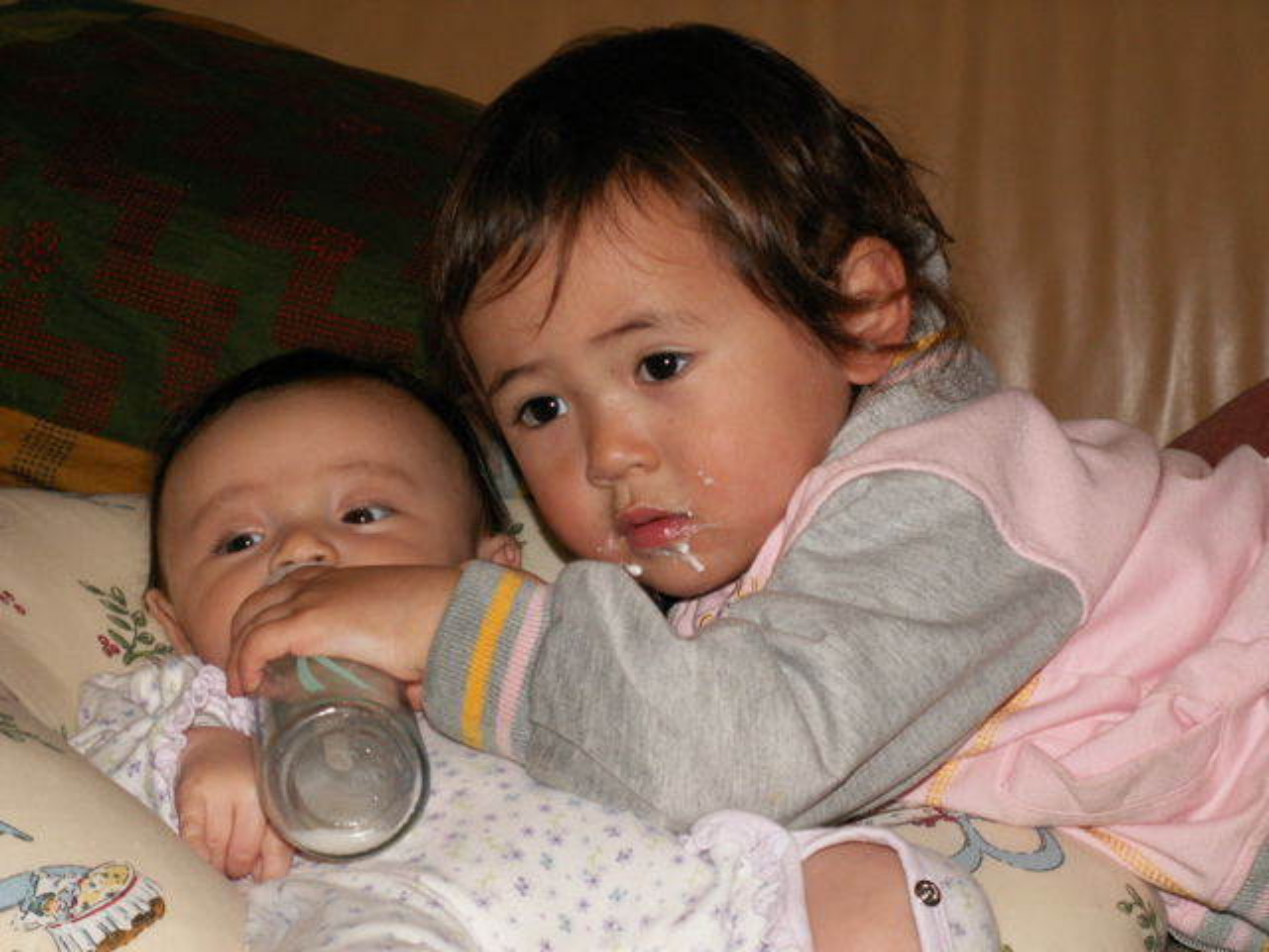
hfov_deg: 17.7
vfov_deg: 13.3
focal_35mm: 111
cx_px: 634
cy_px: 476
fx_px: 4069
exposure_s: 1/40
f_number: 3.5
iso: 160
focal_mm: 18.19
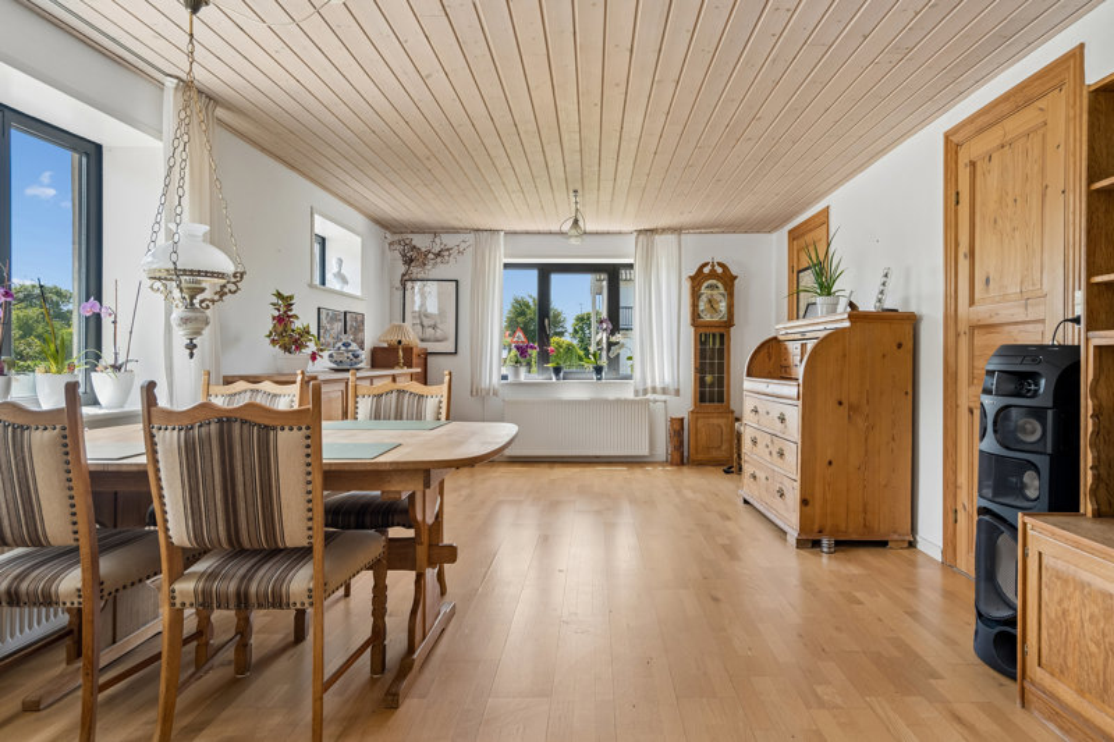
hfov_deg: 84.0
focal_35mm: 20
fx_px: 619
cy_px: 371
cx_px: 557
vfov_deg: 61.9
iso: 400
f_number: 6.3
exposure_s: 1/100
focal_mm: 20
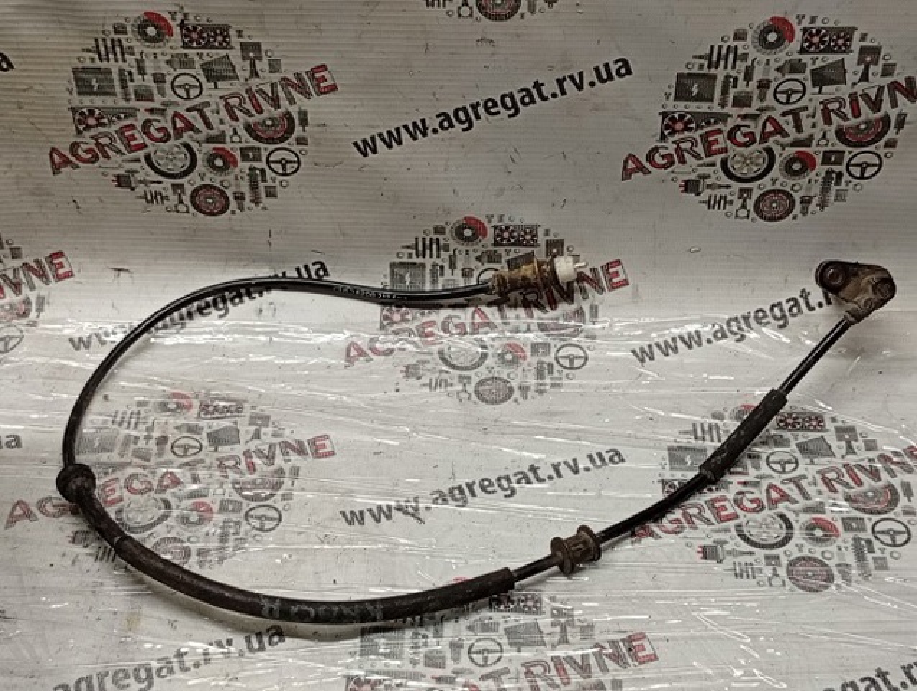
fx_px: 1380
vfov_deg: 28.1
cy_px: 346
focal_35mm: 52
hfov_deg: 36.8
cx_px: 458
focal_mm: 3.96
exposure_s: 1/50
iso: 160
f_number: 1.8
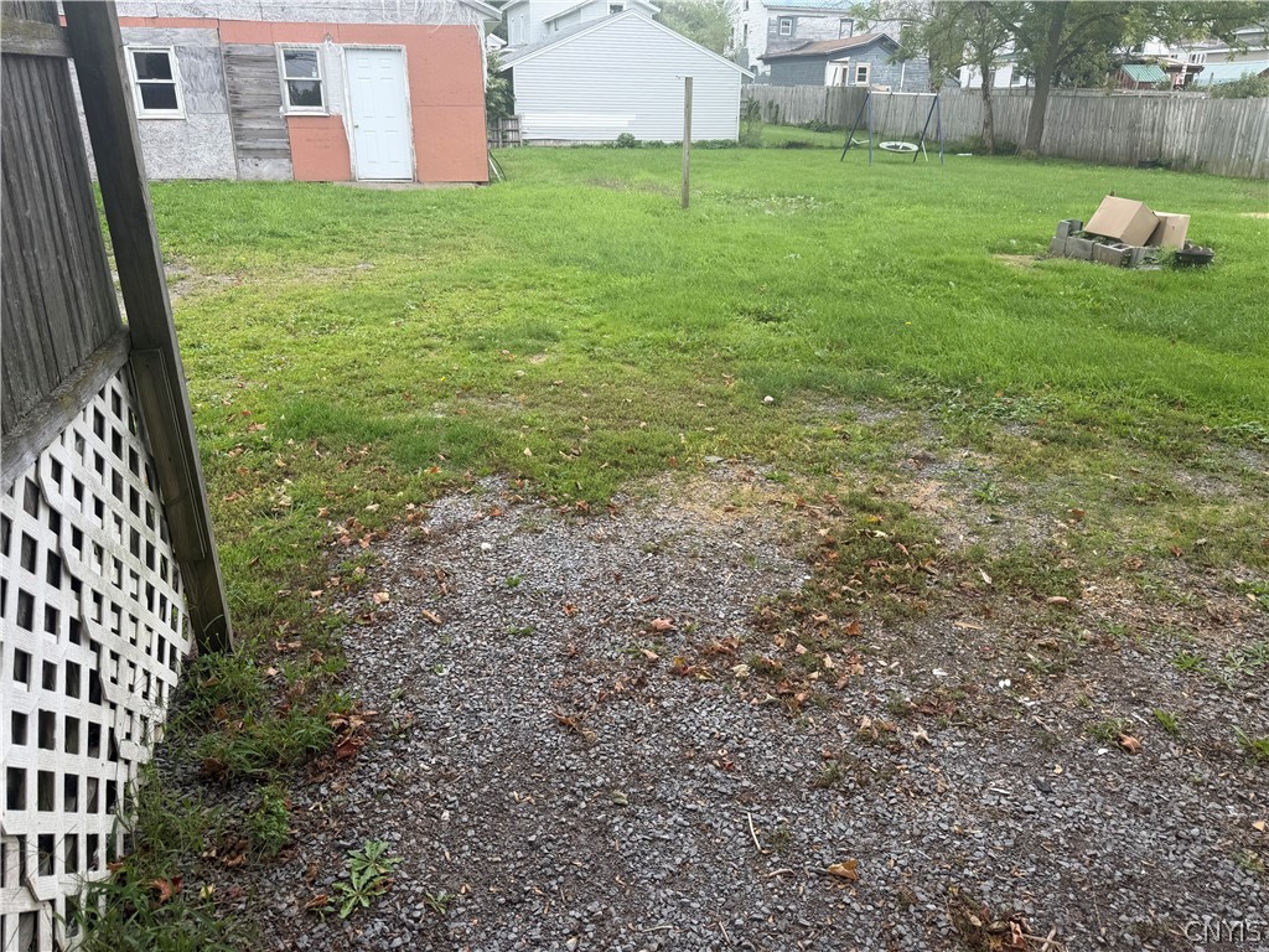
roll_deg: -1.0
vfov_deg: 56.8
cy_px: 476
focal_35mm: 24
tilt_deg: -21.9
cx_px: 634
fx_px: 880
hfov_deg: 71.6
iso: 80
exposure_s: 1/524
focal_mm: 6.76
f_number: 1.78
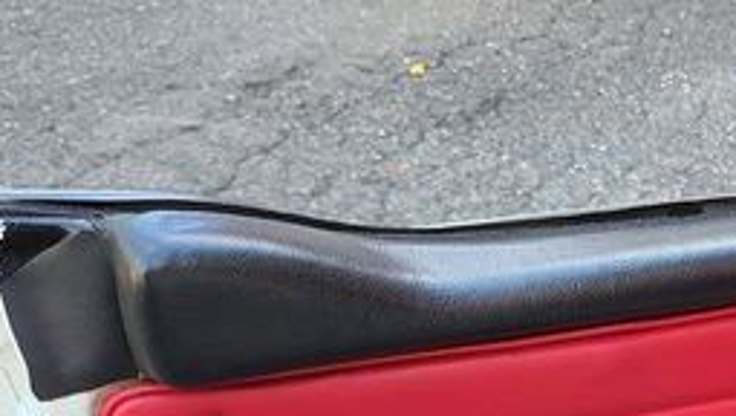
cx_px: 753
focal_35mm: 71
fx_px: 1387
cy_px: 578
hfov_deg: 27.8
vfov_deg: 16.0
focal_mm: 5.4
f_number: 1.8
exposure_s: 1/119
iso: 50
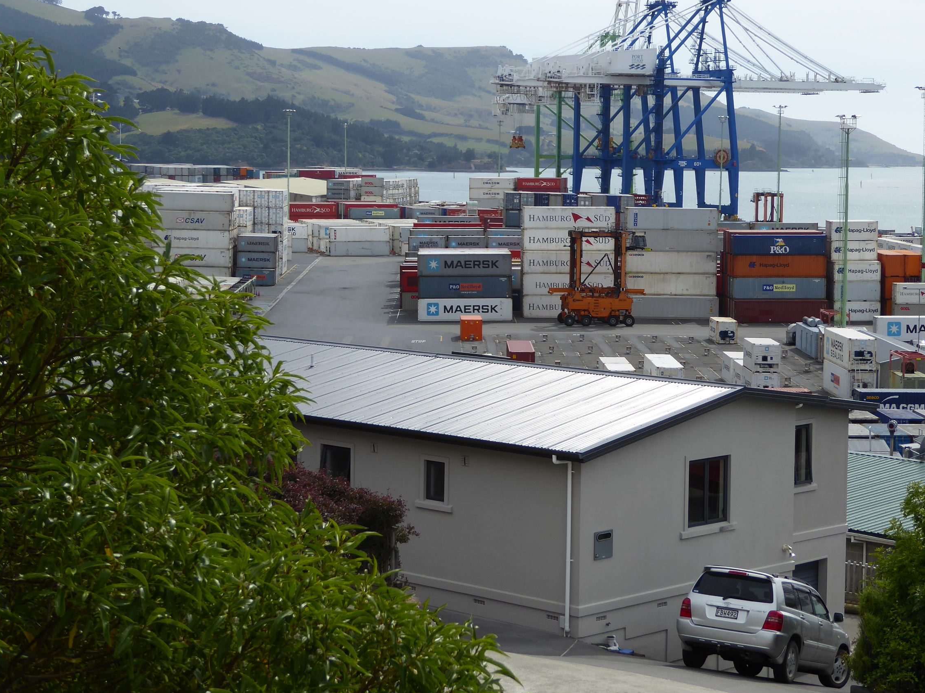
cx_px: 487
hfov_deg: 23.0
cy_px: 324
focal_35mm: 85
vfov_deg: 17.4
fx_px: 2271
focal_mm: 12.5
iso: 80
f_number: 4.5
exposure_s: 1/640
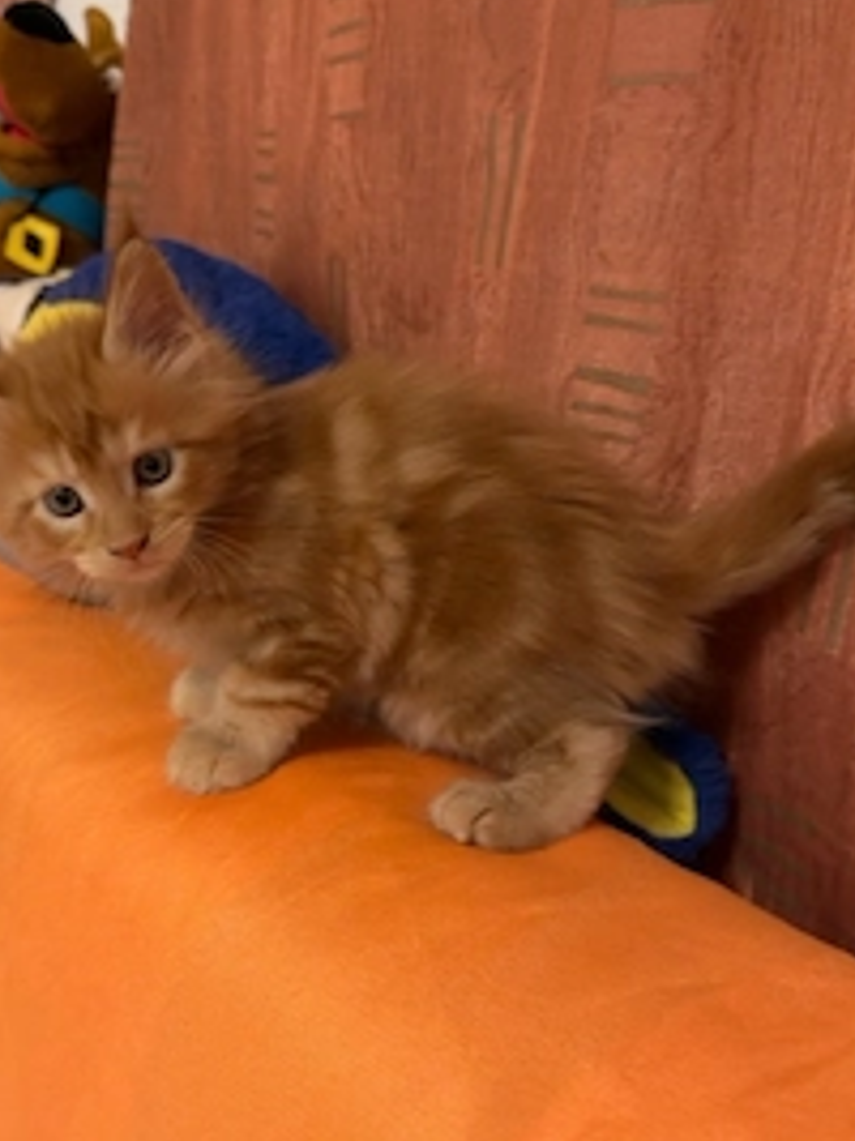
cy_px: 632
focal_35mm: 36
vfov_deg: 51.3
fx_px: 1187
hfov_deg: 39.4
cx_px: 329
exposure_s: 1/32
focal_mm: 6.76
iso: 500
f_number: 1.78
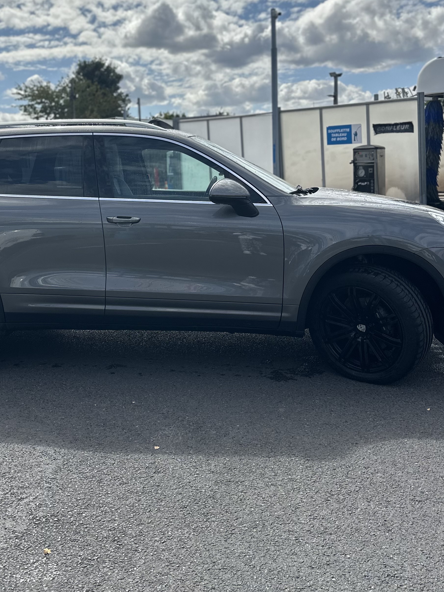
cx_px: 163
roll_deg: +1.6
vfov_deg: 46.1
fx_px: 684
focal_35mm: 40
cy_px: 201
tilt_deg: -3.0
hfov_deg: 35.7
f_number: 1.78
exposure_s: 1/5848
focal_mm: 6.86
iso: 80
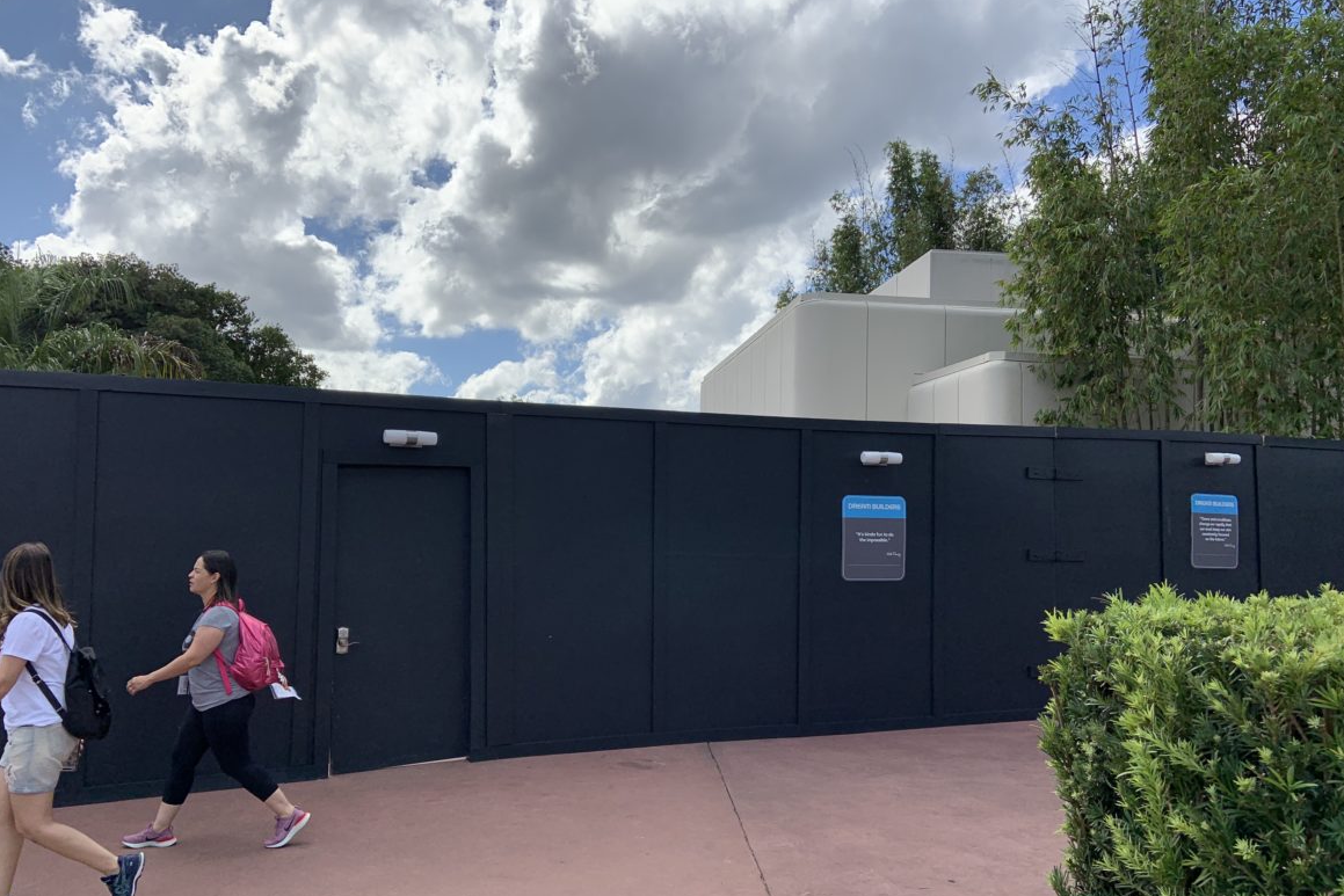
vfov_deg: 46.4
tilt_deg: +1.2
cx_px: 656
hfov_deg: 65.5
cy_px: 479
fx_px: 1045
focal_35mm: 28
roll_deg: -1.1
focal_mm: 4.25
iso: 25
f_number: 1.8
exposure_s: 1/2364
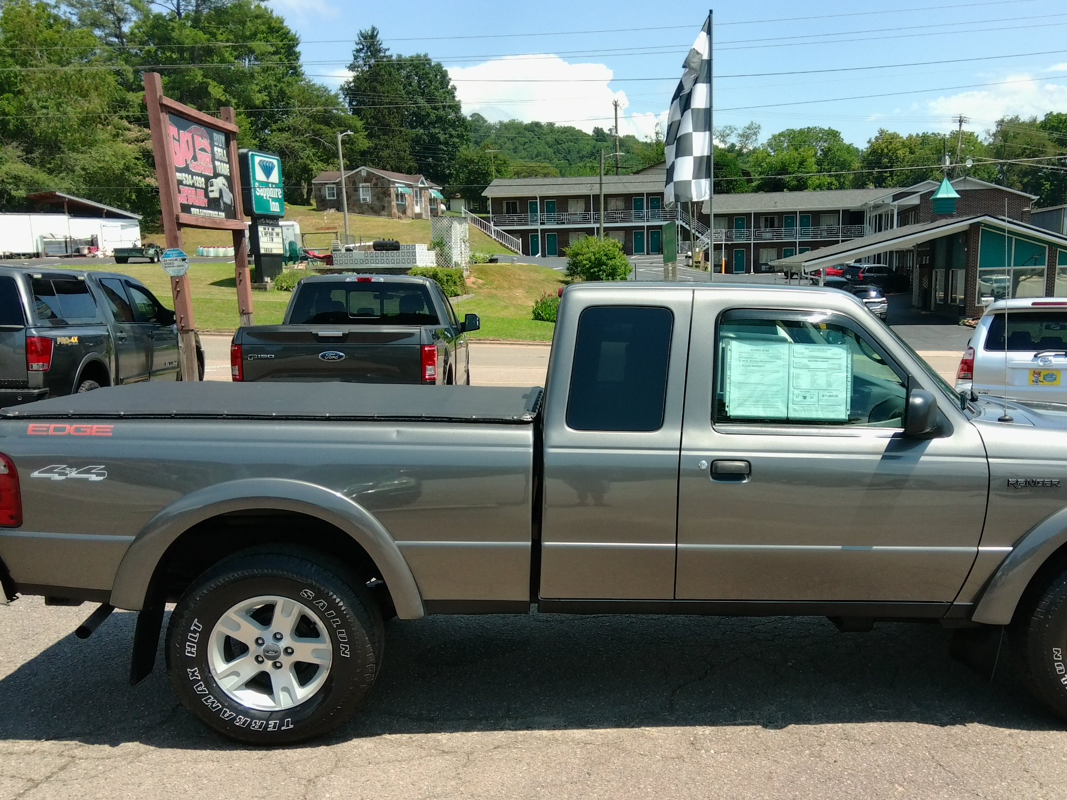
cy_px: 479
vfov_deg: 41.6
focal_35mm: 34
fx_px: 1048
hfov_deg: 53.6
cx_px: 631
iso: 100
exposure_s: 1/665
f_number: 2
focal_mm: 3
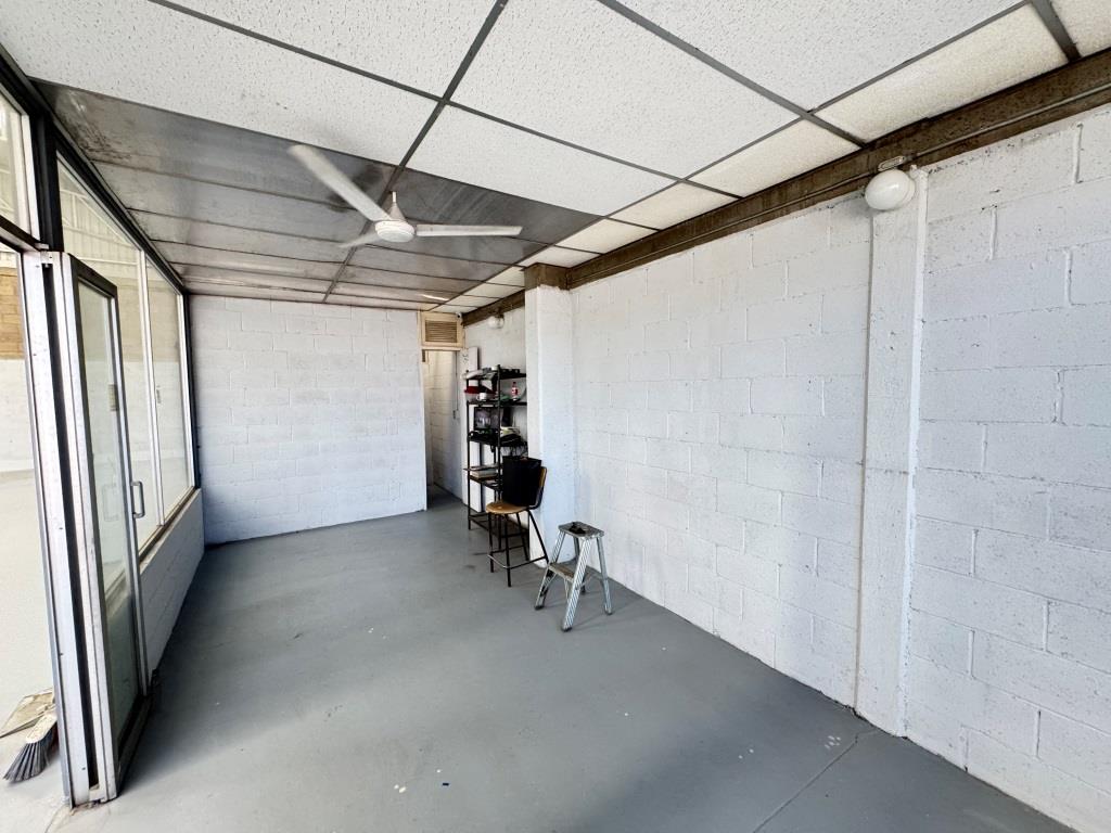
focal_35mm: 14
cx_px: 556
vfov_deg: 85.7
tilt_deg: -0.7
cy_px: 416
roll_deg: +3.0
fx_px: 449
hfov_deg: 102.1
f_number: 2.2
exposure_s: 1/99
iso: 160
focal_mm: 2.22
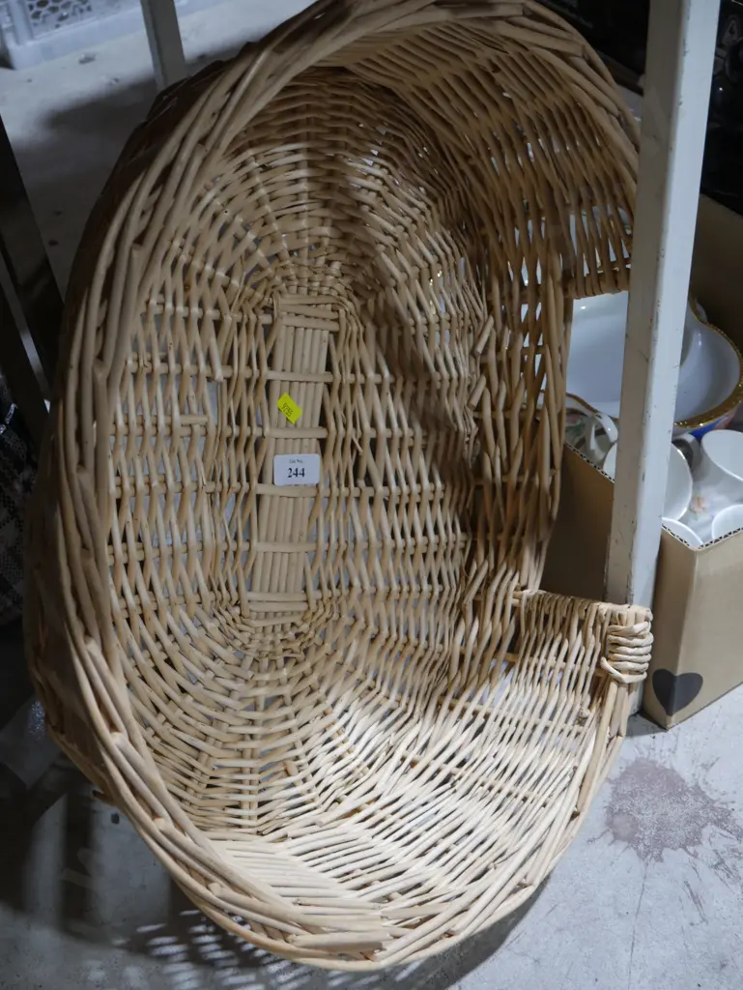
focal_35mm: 46
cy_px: 495
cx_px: 372
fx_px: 1315
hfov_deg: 31.5
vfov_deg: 41.2
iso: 500
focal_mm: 23
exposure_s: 1/60
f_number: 5.1
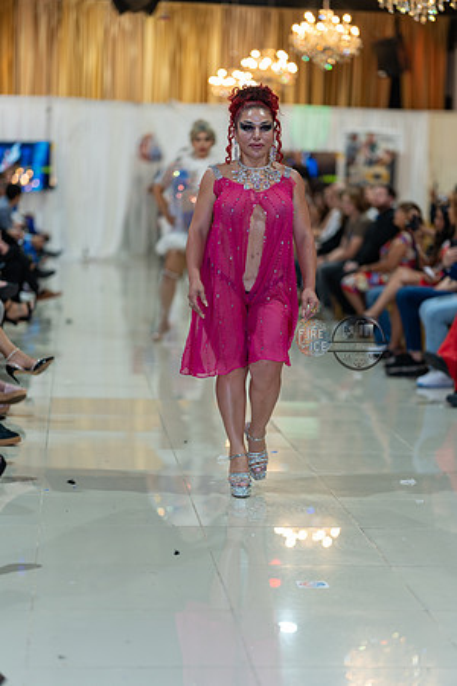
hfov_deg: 16.1
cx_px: 228
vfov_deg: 23.9
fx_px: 1618
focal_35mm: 85
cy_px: 343
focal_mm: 85
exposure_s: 1/160
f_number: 1.4
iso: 125
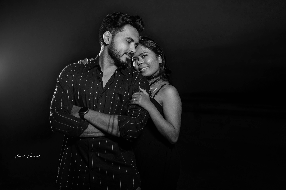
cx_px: 143
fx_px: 294
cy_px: 95
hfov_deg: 51.9
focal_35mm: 37
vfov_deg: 35.9
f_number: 2
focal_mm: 37
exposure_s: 1/125
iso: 1000
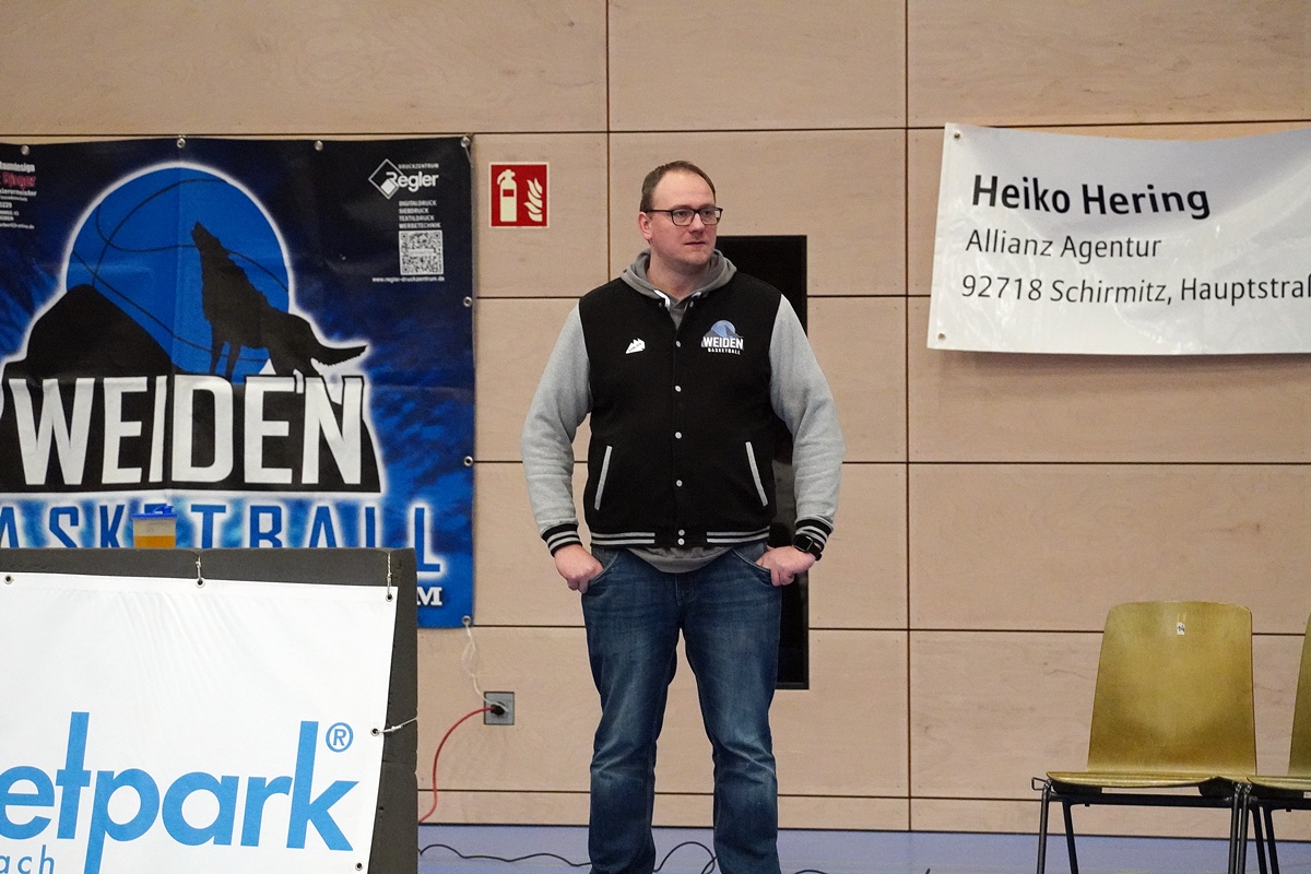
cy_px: 437
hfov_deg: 6.9
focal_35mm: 300
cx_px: 656
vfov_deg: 4.6
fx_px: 10924
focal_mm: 200
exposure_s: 1/320
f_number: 5.6
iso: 6400
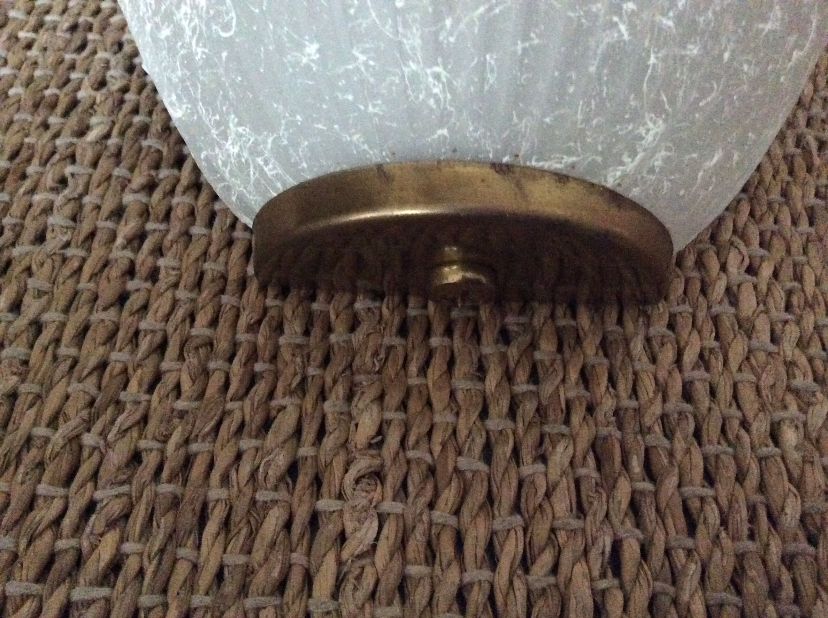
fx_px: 764
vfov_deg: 44.1
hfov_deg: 56.9
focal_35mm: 32
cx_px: 414
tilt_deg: -53.5
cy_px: 309
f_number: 2.4
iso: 800
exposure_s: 1/17
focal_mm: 3.3
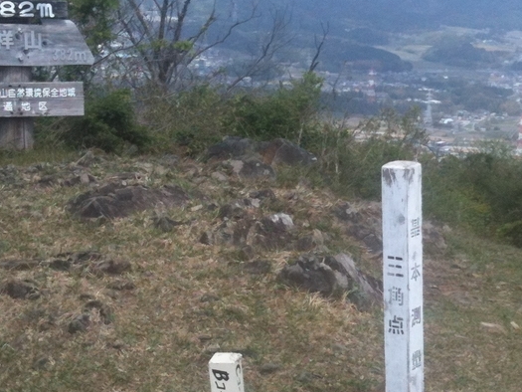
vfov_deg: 18.4
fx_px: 1207
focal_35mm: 80
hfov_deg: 24.3
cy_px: 276
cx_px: 354
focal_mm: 3.85
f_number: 2.8
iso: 64
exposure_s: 1/948
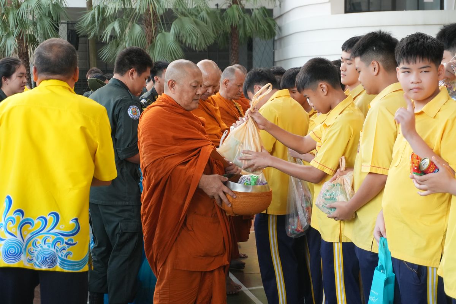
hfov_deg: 27.0
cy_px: 152
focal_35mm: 75
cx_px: 228
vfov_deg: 18.2
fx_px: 950
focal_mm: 50
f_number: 5.6
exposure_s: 1/160
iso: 1000
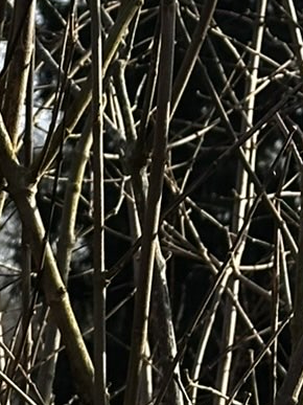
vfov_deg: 7.8
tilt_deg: +10.5
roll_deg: -0.3
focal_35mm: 254
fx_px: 2966
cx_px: -267
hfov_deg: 5.7
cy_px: 343
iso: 64
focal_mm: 6.86
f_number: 1.78
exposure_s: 1/2252
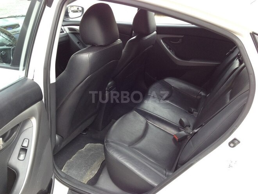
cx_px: 129
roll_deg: -3.6
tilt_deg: -26.8
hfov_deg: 52.6
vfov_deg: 40.7
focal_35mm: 35
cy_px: 97
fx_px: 261
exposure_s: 1/120
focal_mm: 4.28
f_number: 2.4
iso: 64
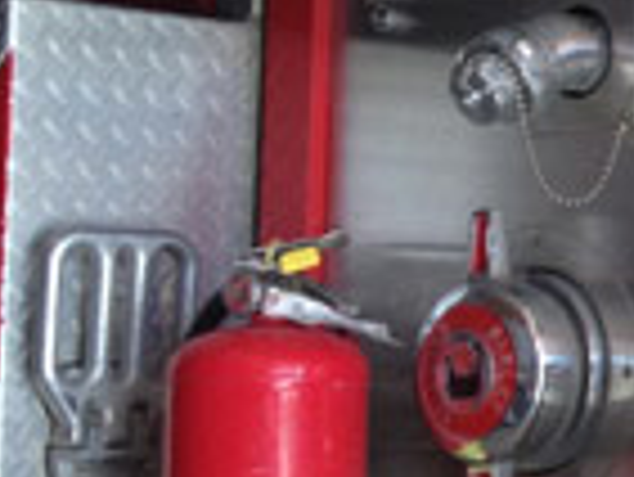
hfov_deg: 11.8
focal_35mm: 151
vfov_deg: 9.8
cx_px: 1228
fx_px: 2768
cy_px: 162
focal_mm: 4.28
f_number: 2.4
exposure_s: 1/60
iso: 50
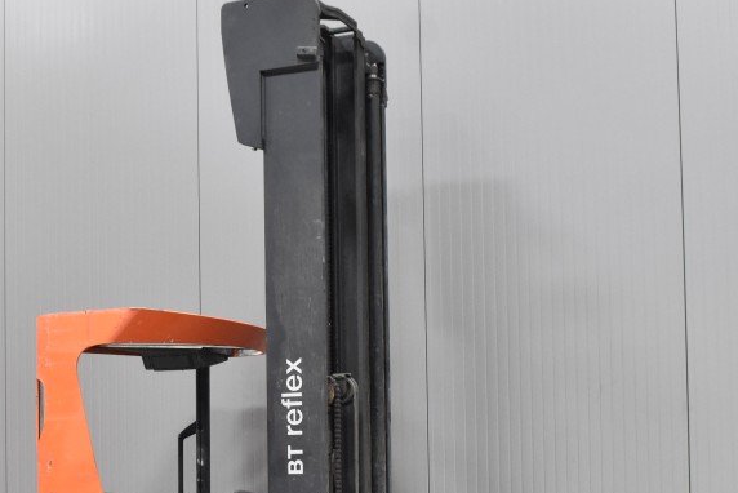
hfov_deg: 30.4
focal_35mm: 66
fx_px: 1355
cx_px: 294
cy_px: 461
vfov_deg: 20.1
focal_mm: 21
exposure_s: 1/30
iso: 1600
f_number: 5
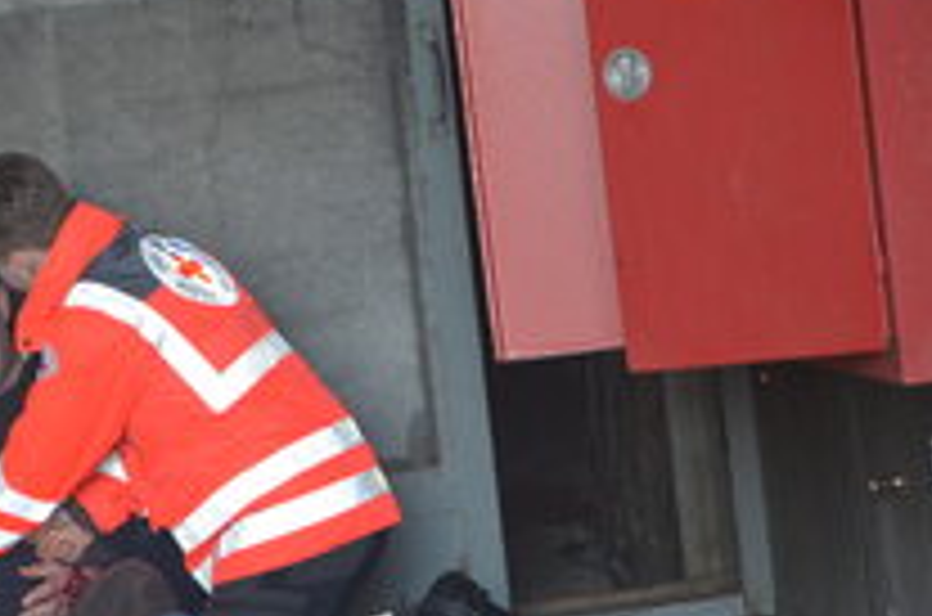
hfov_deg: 6.8
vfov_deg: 4.5
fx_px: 7877
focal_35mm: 305
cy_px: 492
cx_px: 77
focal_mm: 105
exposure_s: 1/60
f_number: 5.6
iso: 800
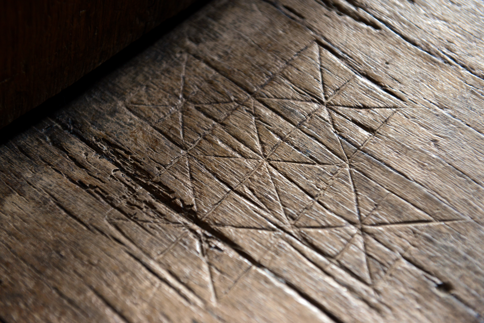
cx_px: 242
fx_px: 941
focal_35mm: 70
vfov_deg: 19.5
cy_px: 162
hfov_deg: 28.8
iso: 1600
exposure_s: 1/125
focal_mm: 70
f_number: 5
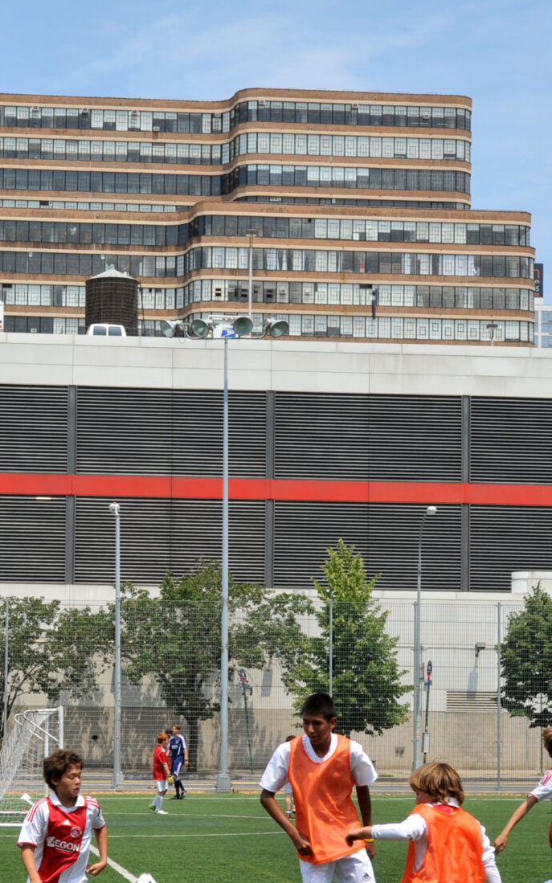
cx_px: 102
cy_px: 602
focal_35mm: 83
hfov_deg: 15.6
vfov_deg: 24.8
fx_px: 1998
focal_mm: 35
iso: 320
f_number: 13
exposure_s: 1/250
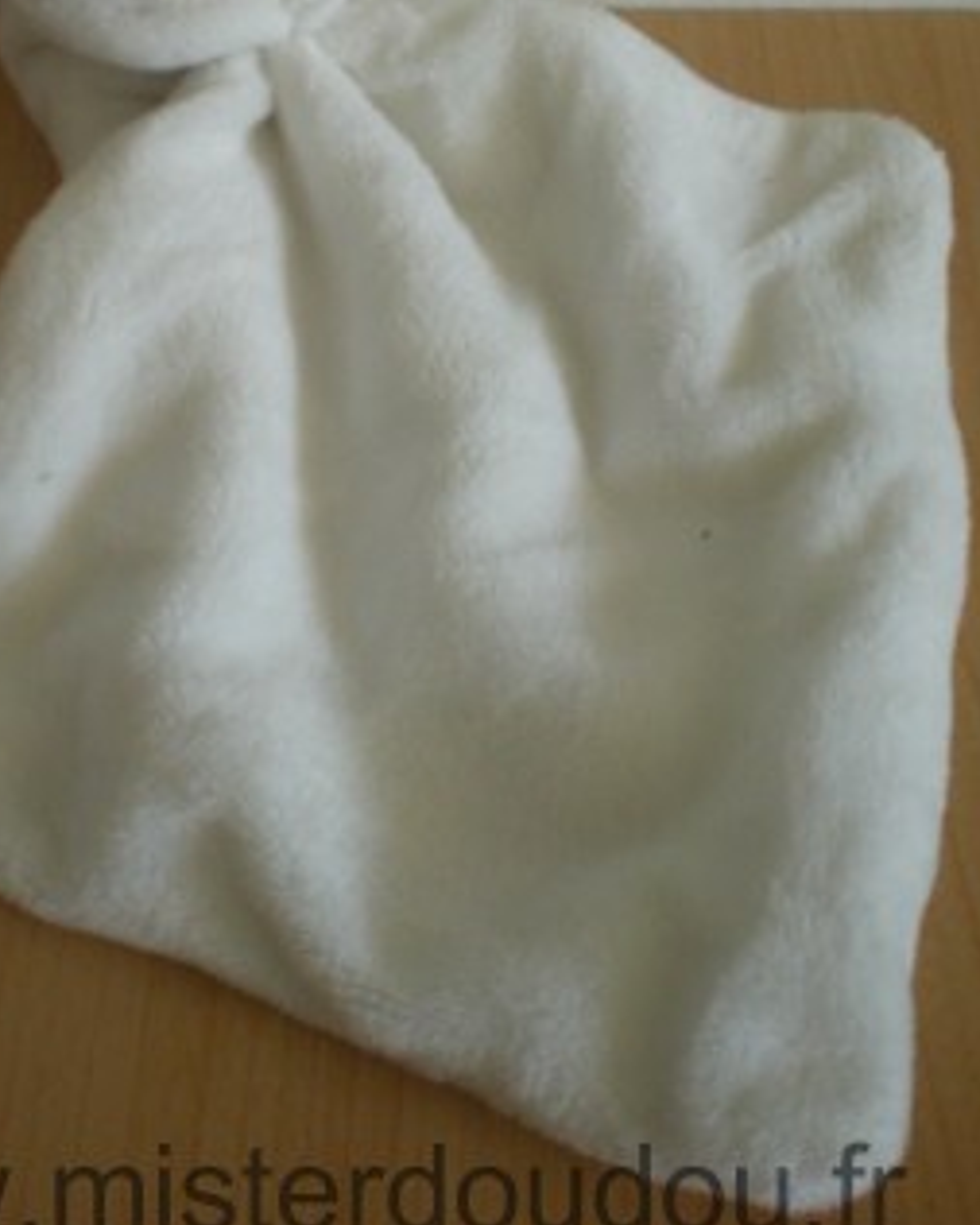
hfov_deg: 24.9
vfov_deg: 30.3
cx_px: 322
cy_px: 260
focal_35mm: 61
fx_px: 2211
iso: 200
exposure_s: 1/54.7
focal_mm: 6.3
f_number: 3.1
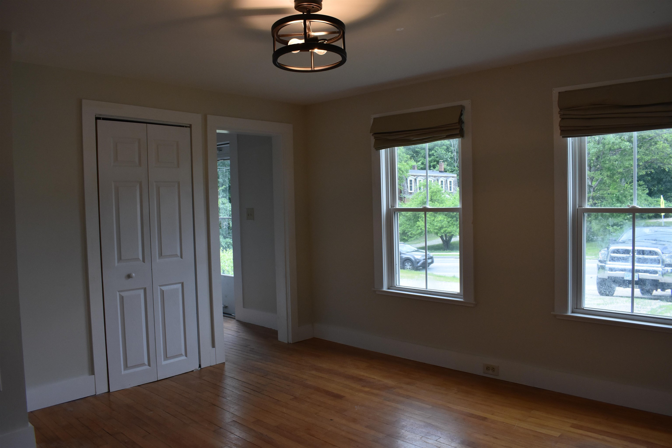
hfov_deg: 67.4
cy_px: 224
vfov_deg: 47.9
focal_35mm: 27
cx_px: 336
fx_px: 504
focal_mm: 18
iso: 800
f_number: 7.1
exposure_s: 1/200
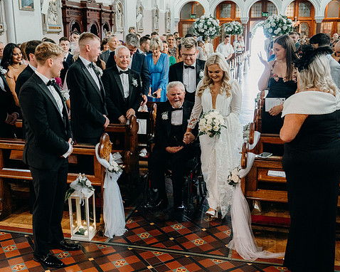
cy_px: 137
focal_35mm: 41
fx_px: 412
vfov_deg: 36.5
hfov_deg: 44.8
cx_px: 172
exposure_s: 1/160
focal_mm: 36
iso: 5000
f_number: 3.5
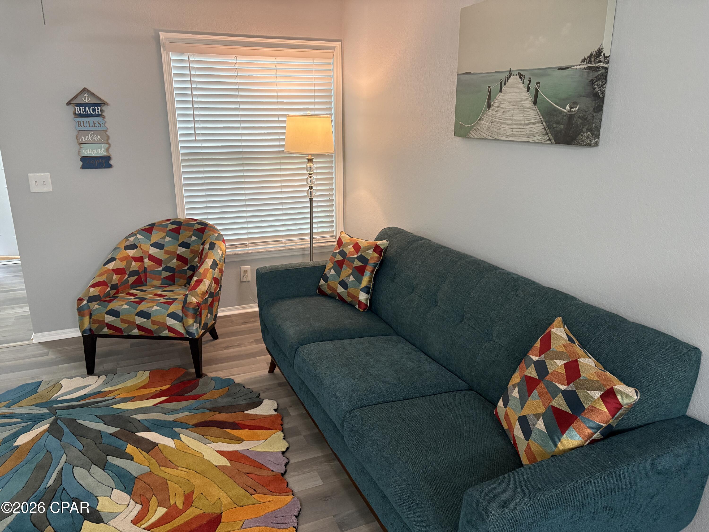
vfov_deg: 53.1
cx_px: 354
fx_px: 533
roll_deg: +0.7
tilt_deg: -16.7
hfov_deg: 67.3
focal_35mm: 26
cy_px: 266
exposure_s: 1/60
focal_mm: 5.96
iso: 320
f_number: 1.6
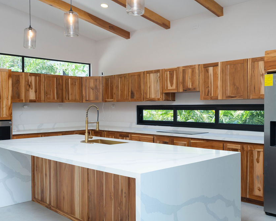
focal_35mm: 37
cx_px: 132
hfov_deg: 49.1
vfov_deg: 40.1
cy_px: 113
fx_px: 302
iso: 200
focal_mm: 32
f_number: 7.1
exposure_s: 1/60
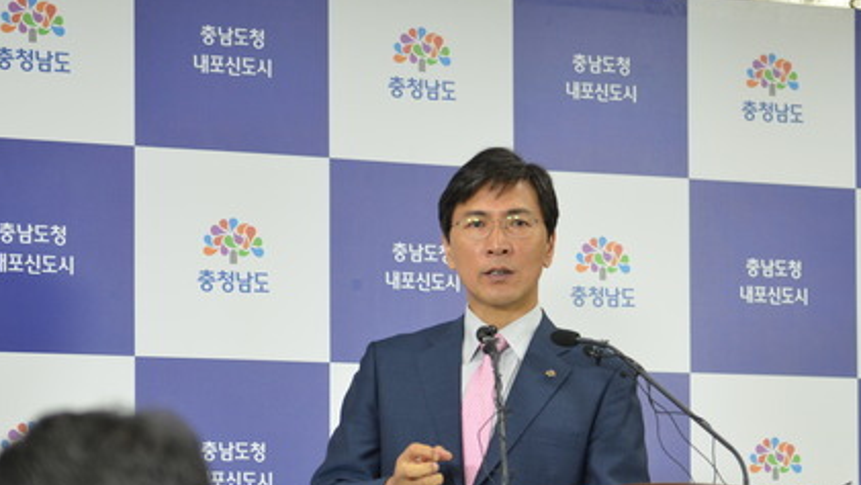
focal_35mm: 146
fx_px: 3334
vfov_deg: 8.3
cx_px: 474
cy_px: 353
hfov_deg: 14.7
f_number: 3.2
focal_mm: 70
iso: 400
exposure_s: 1/160
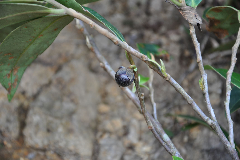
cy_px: 80
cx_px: 120
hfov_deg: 13.1
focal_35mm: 158
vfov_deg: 8.7
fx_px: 1049
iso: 400
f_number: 5.6
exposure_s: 1/80
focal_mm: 105
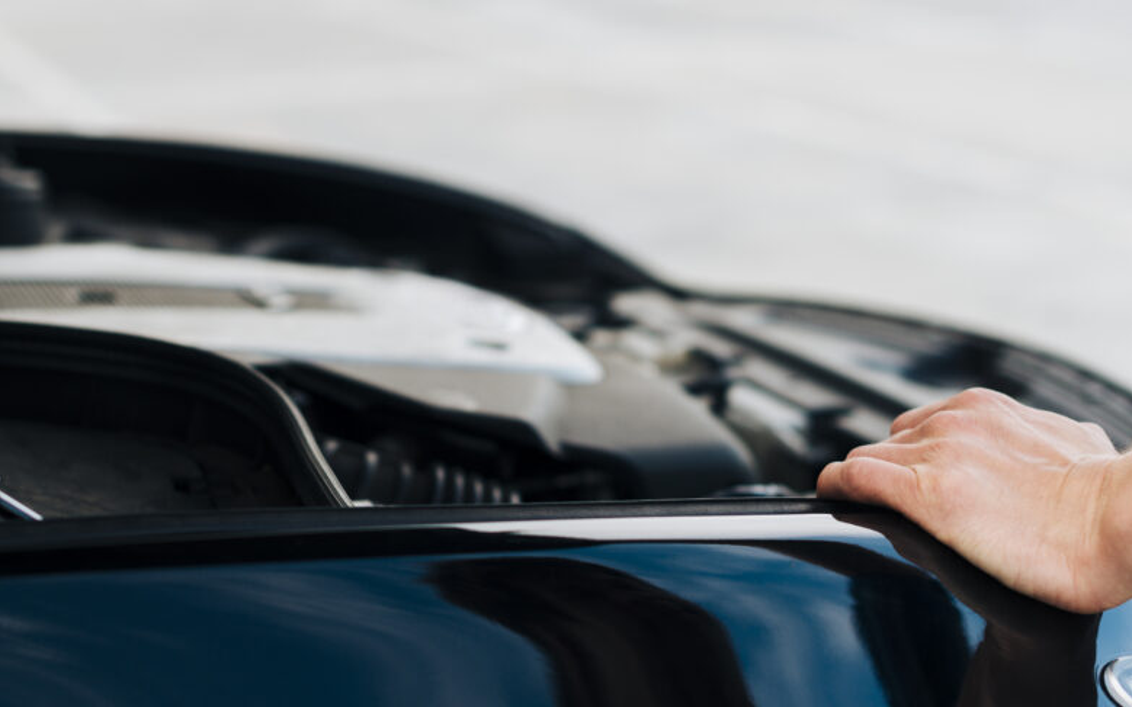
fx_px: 2067
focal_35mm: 67
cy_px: 343
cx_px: 545
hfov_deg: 30.6
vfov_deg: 19.4
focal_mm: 50
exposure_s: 1/320
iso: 250
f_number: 2.8
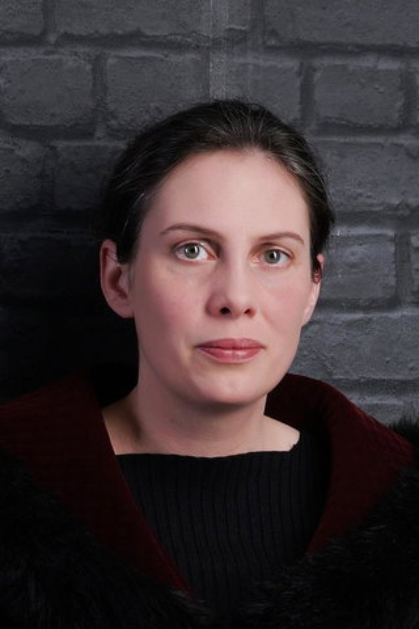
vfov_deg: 22.6
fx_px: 1571
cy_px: 314
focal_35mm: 90
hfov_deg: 15.2
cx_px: 210
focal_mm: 60
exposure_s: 1/80
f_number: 10
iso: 100
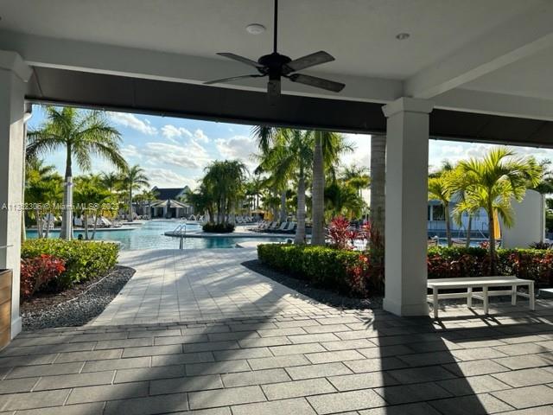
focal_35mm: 24
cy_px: 208
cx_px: 276
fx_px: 383
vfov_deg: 56.8
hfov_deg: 71.6
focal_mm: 6.86
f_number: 1.78
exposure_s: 1/3472
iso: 80
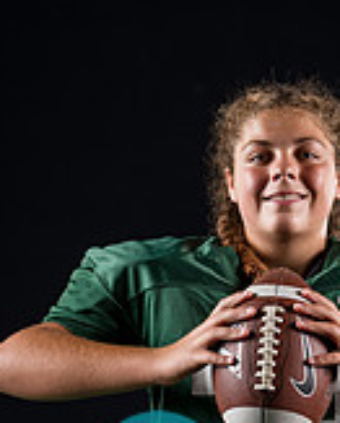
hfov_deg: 6.7
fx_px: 2885
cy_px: 457
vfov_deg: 8.3
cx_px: 314
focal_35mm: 230
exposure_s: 1/160
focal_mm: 89
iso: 200
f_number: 4
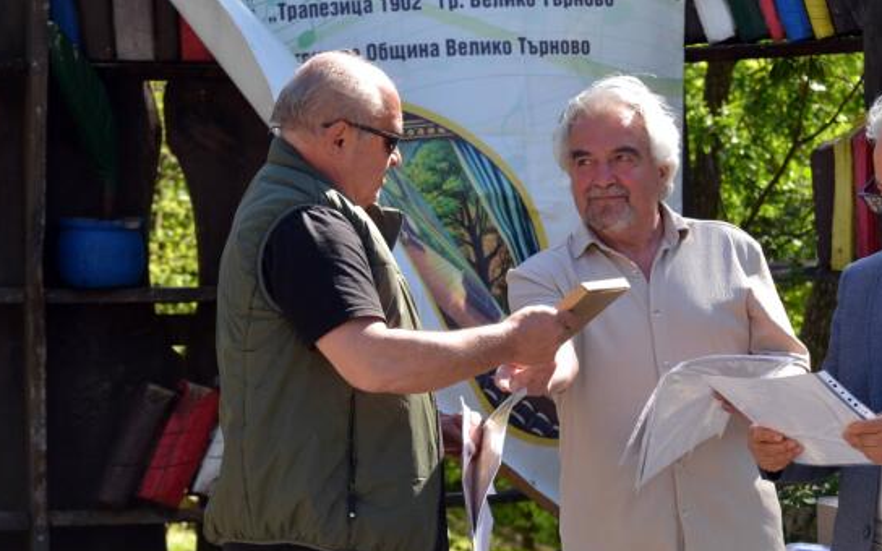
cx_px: 530
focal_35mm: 177
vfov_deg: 7.4
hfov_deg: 11.8
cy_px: 355
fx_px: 4255
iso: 200
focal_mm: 105
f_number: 5
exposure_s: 1/100
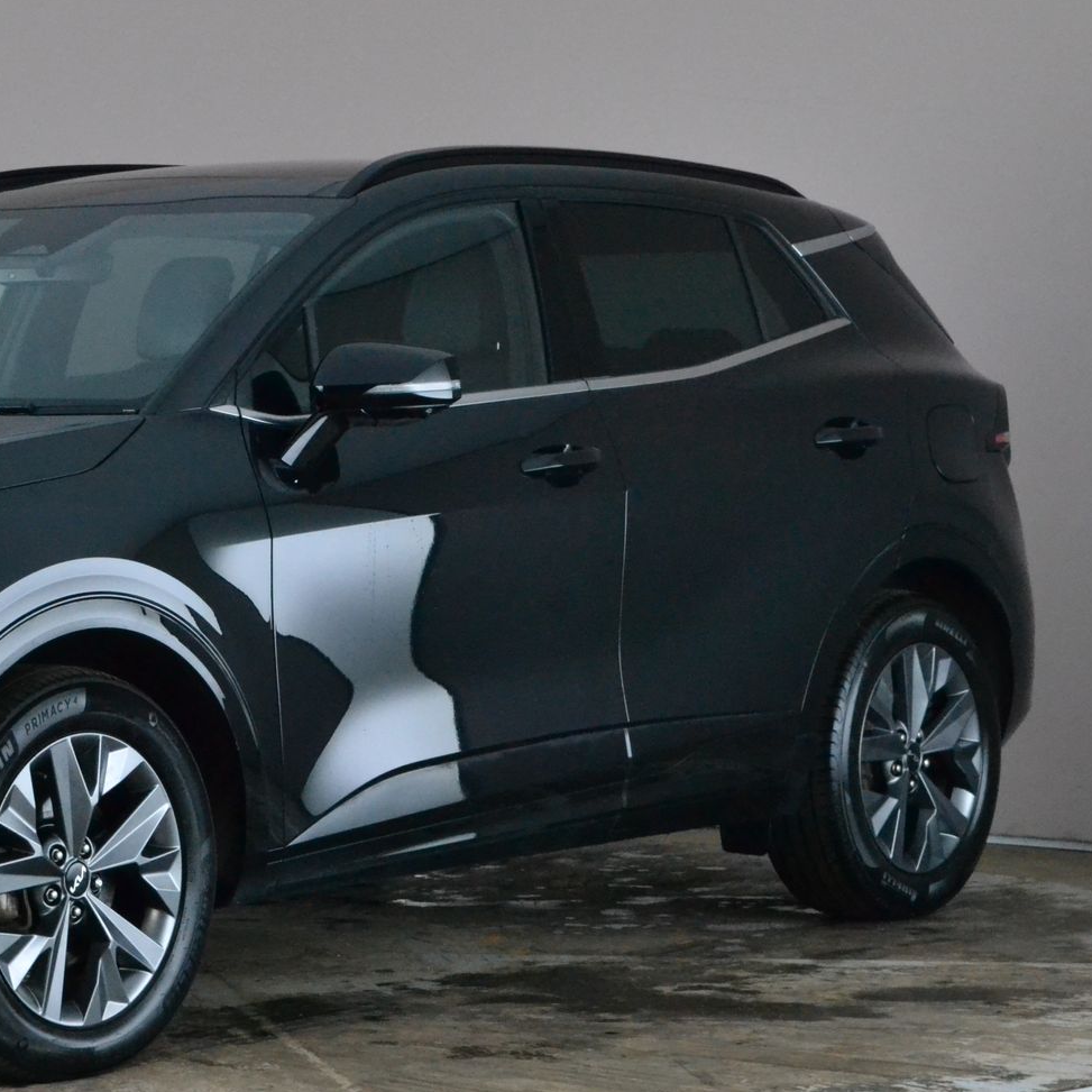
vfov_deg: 14.8
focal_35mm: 118
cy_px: 597
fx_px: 4211
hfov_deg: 14.6
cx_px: 84
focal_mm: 44
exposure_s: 1/40
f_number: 11
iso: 3200
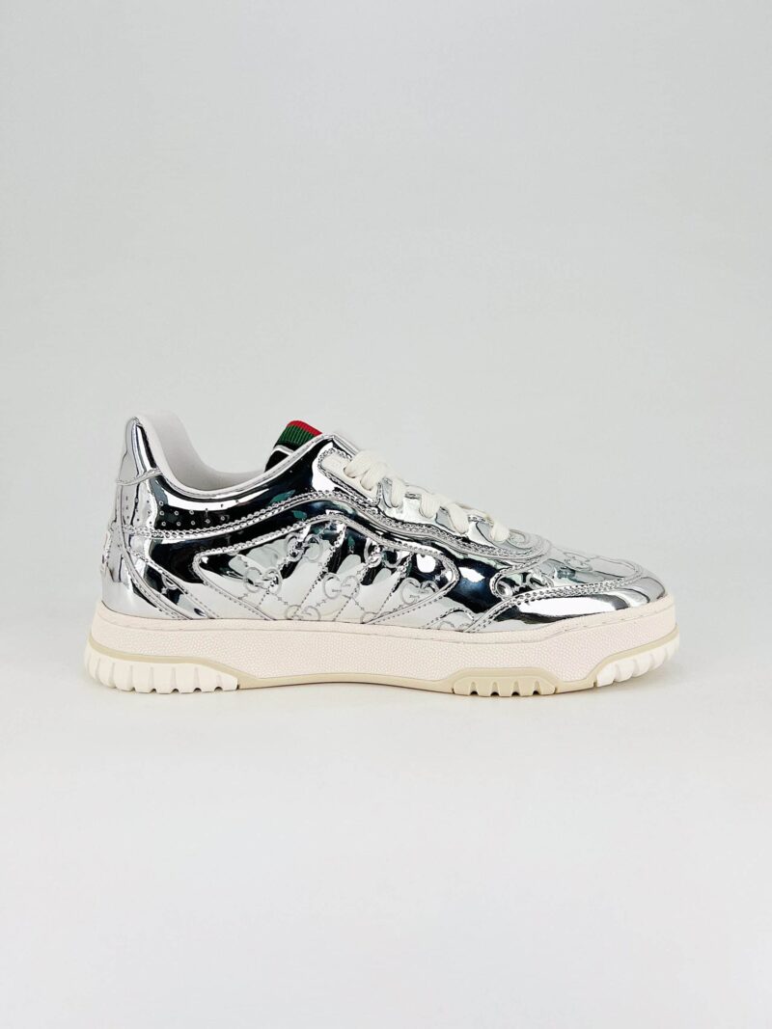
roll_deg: +0.0
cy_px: 514
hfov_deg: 53.1
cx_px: 386
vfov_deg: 67.3
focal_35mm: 26
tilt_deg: -7.5
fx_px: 773
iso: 50
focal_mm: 5.7
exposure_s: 1/1266
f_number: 1.5
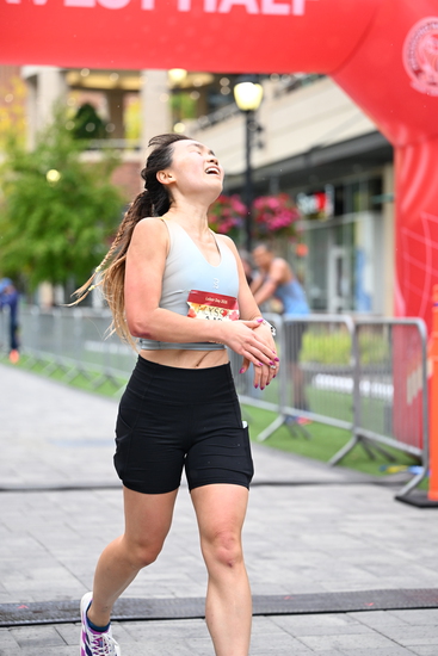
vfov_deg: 23.4
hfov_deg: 15.7
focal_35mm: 87
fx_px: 1587
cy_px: 328
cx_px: 219
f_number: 2.8
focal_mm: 87
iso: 1250
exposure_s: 1/1250
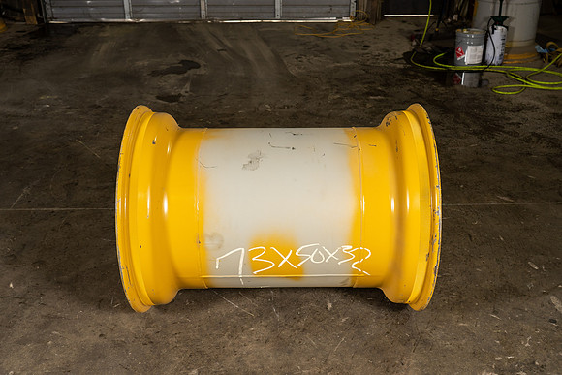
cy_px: 188
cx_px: 281
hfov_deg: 51.9
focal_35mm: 37
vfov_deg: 36.0
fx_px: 578
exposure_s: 1/160
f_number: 5.6
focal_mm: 37
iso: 640
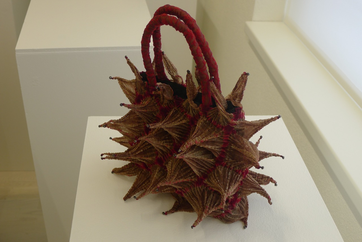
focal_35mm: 43
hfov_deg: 45.4
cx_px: 181
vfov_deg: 31.2
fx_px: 432
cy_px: 121
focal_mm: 9.2
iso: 80
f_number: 2.5
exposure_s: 1/100
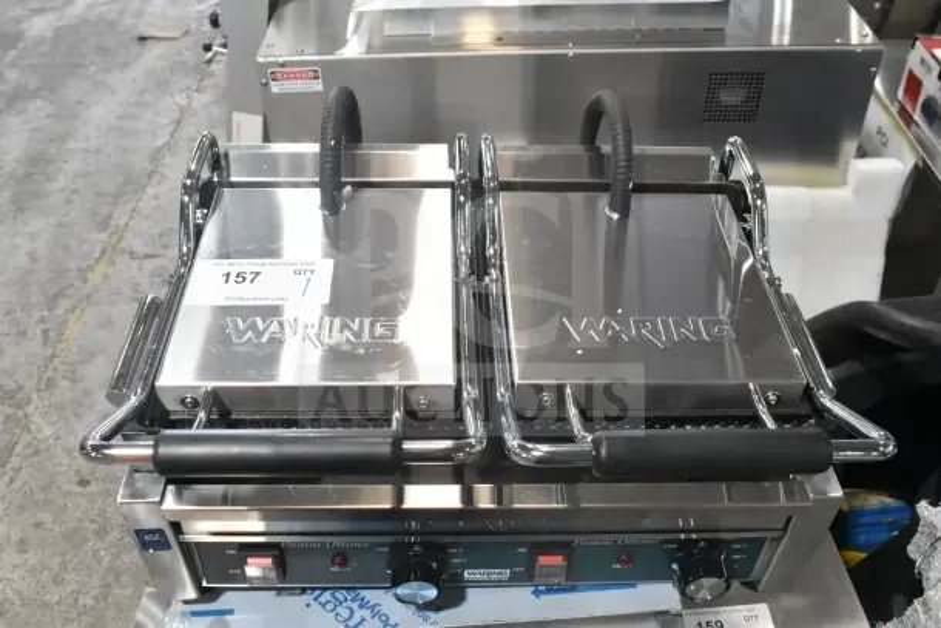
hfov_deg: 55.1
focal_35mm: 34
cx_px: 470
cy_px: 314
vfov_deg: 38.4
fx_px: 902
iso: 6400
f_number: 8
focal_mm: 23
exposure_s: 1/250
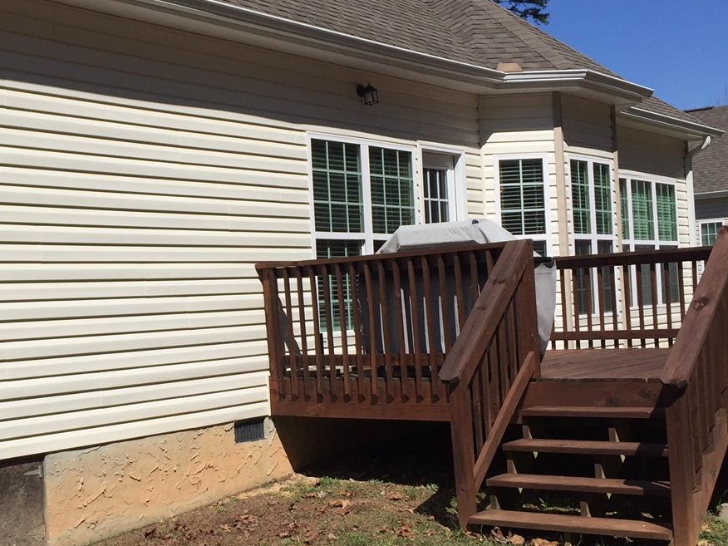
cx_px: 214
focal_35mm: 54
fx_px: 1136
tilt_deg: +0.5
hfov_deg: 35.0
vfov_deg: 27.0
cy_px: 293
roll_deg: +4.2
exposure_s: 1/4950
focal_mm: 4.15
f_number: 2.2
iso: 32
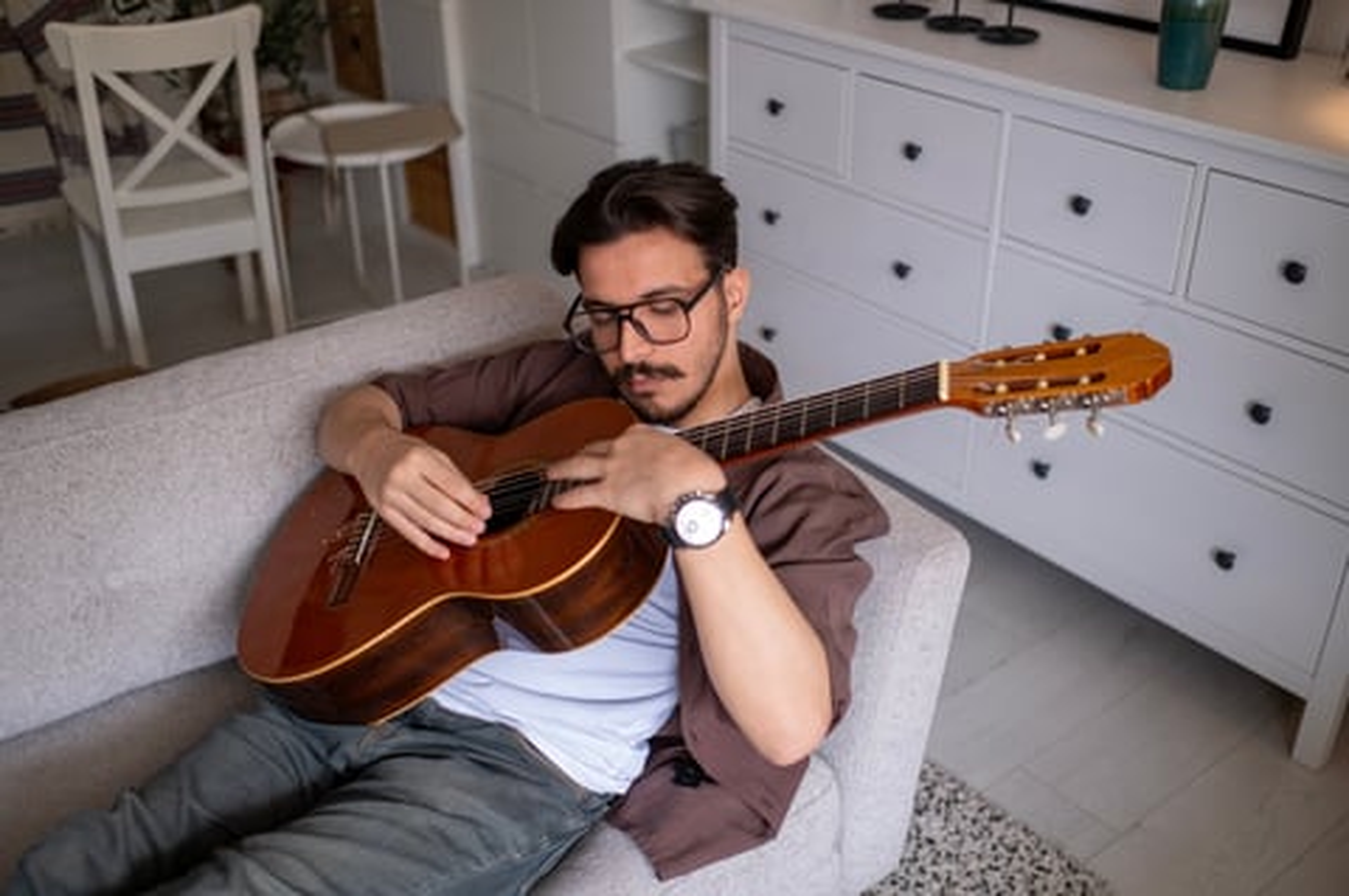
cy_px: 448
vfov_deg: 37.8
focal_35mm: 35
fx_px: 1310
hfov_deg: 54.5
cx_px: 674
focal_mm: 23
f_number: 1.4
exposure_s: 1/100
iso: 160
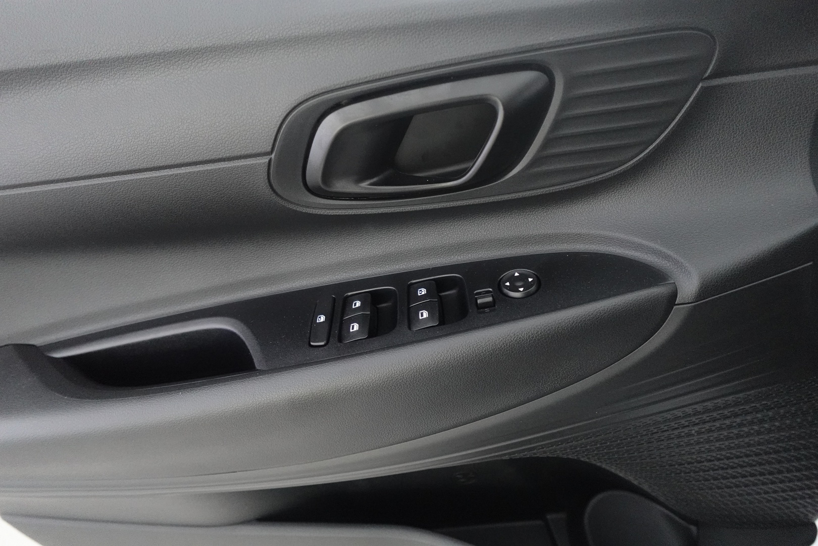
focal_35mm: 20
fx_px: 454
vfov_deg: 61.9
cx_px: 409
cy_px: 273
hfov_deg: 84.0
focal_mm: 7.6
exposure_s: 1/80
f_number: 2
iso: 2500
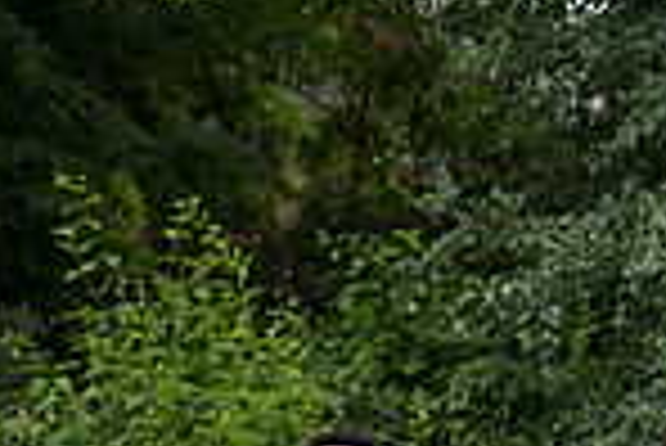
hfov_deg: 10.0
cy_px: 597
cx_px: 1174
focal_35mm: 196
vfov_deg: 7.0
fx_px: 3629
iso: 80
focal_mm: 50
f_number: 2.8
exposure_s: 1/320
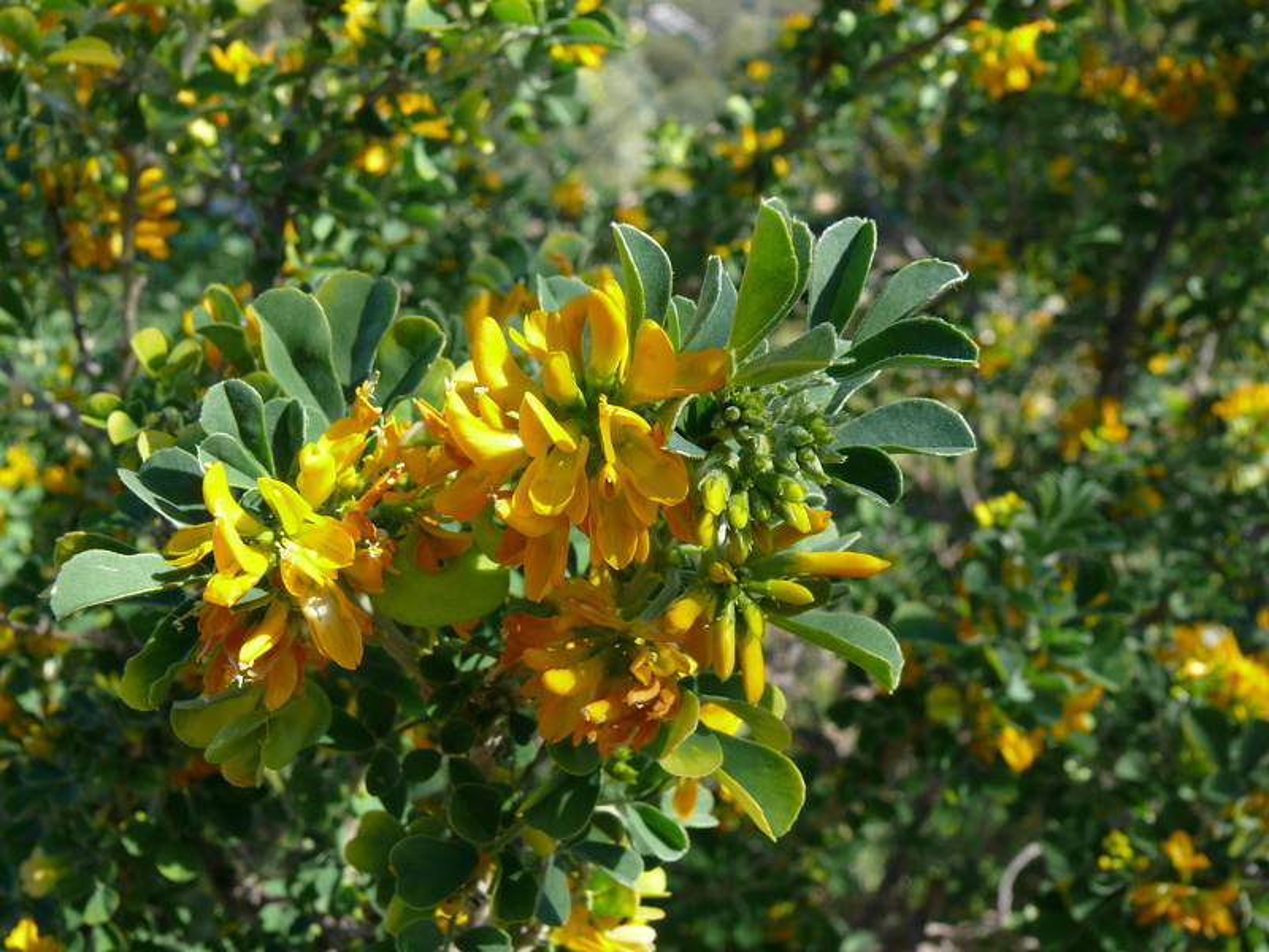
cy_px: 476
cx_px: 634
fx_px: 1283
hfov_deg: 52.6
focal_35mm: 35
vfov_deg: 40.7
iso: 100
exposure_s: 1/200
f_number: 5
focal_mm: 7.4
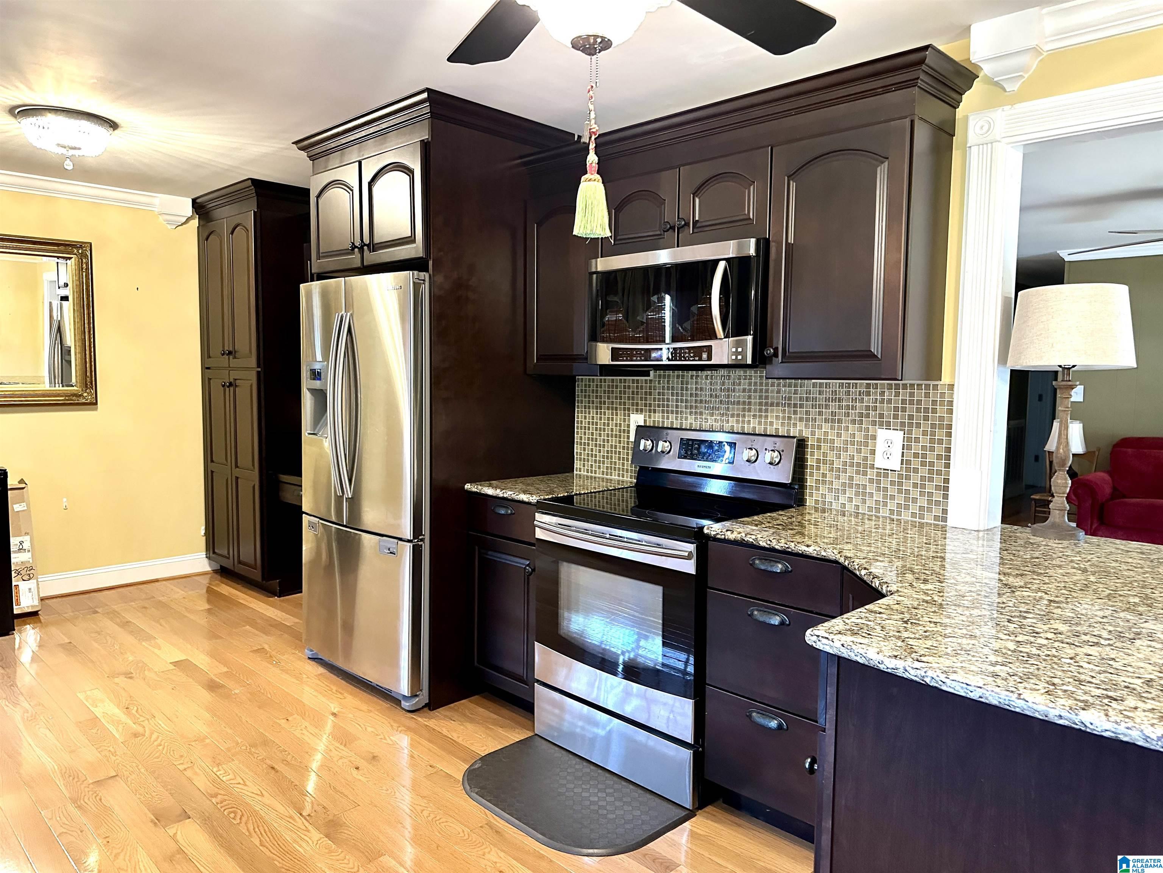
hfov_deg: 71.6
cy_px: 436
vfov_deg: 56.8
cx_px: 582
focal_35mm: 24
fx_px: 806
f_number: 1.78
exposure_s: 1/60
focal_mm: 6.86
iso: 800
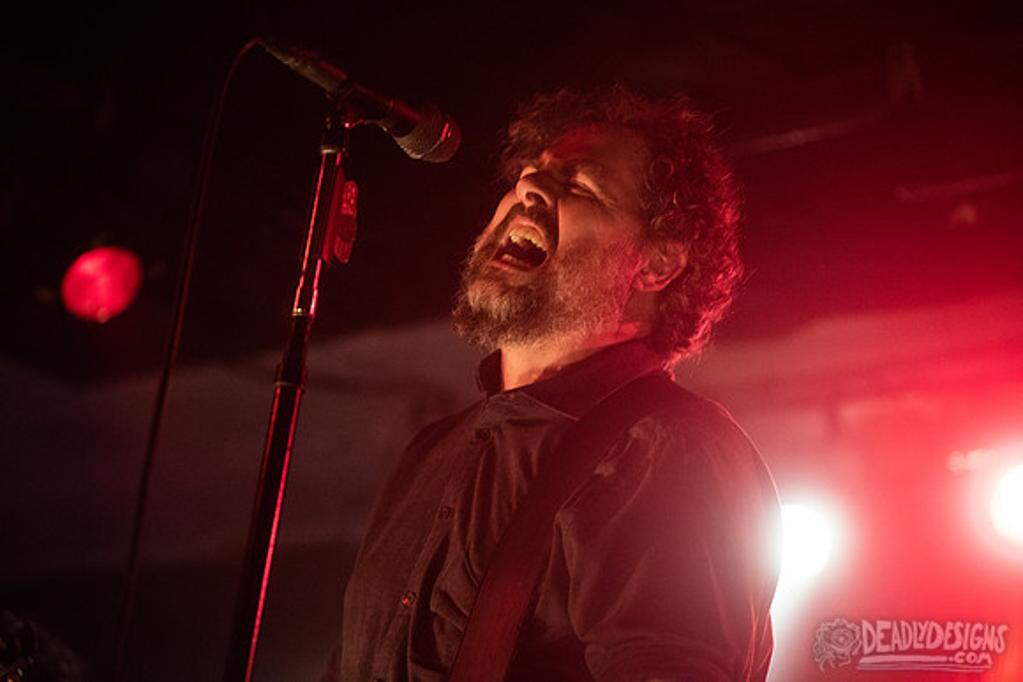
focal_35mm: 80
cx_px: 512
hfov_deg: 25.4
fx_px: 2274
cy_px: 341
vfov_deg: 17.1
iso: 3200
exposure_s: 1/80
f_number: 3.2
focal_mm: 80
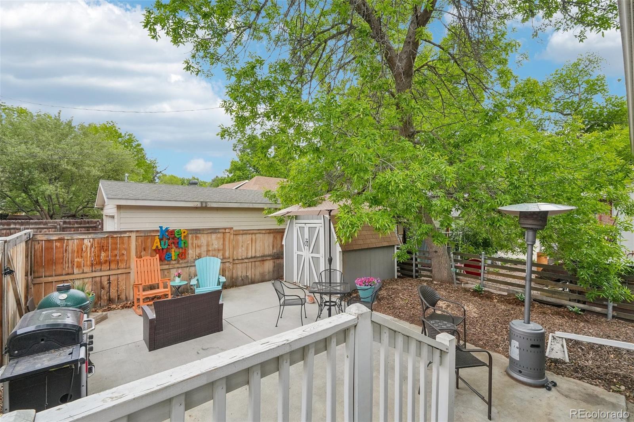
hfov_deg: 100.4
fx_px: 264
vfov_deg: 77.3
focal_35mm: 15
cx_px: 317
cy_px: 211
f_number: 8
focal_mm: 10
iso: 800
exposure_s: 1/160
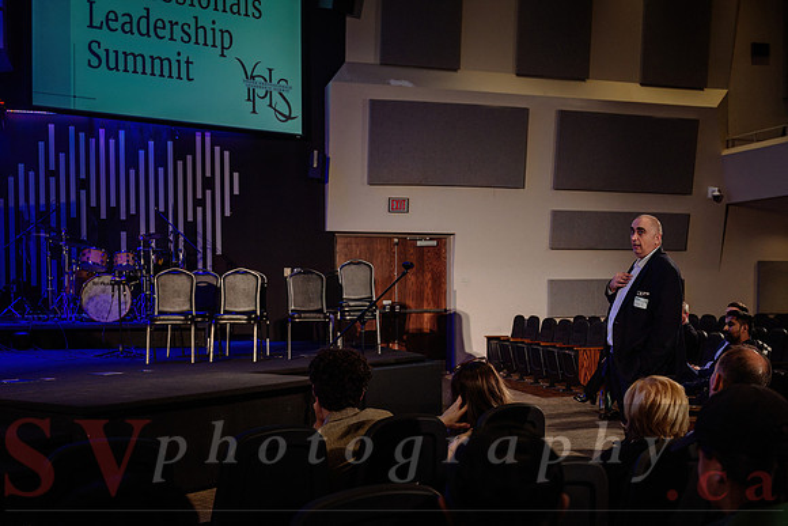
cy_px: 323
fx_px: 1022
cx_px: 484
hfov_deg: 41.9
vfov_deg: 28.8
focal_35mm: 47
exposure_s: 1/160
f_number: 4
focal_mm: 38
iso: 1600
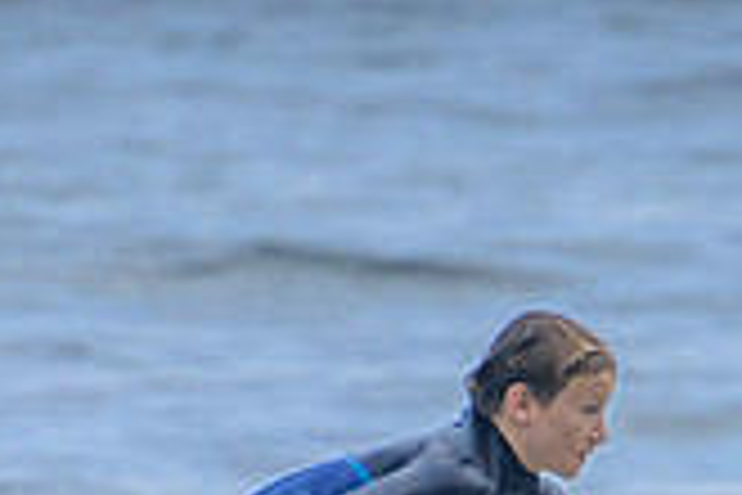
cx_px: 434
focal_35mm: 1725
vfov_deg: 0.8
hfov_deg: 1.2
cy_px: 670
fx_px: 35551
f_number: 5.6
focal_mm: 400
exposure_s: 1/1600
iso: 220
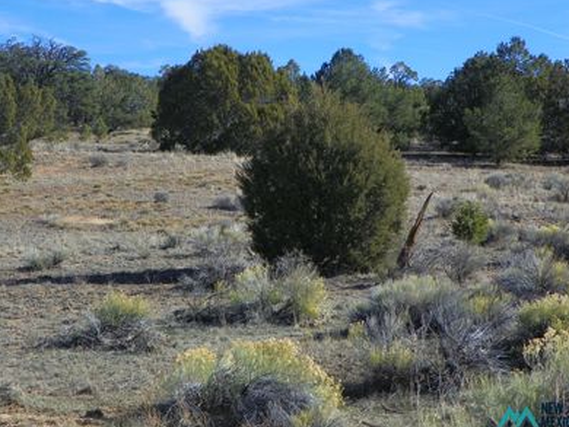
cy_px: 168
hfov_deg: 23.8
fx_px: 1349
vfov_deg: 18.0
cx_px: 245
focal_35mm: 82
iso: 64
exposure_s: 1/400
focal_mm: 11.4
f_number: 5
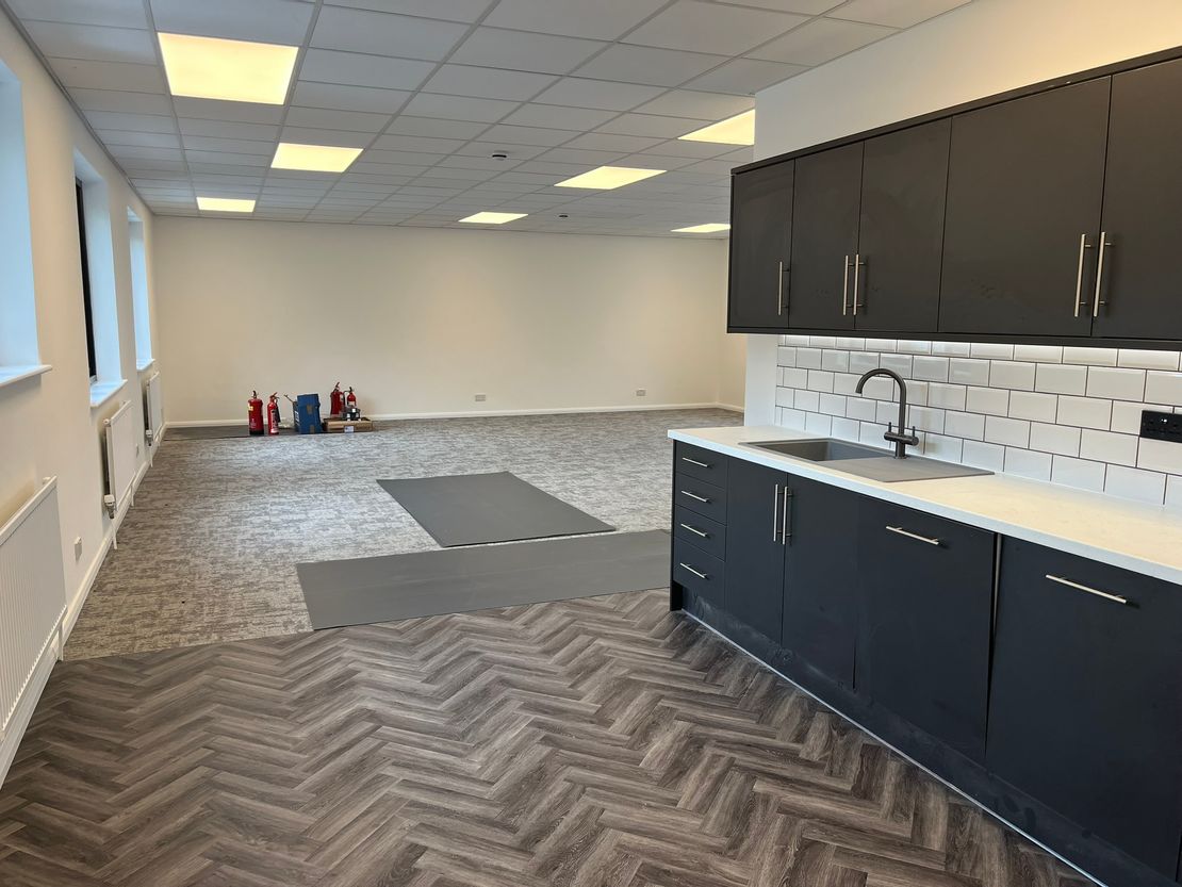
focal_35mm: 26
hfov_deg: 67.3
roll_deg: +0.1
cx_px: 591
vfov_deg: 53.1
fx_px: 888
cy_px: 444
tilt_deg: -7.7
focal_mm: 5.1
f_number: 1.6
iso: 50
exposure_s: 1/121
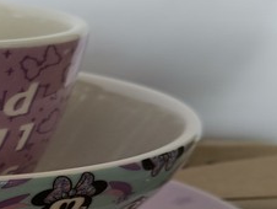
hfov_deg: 19.2
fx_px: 737
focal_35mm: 92
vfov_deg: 15.7
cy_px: 225
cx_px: -110
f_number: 1.8
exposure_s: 1/60
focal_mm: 4.84
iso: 416
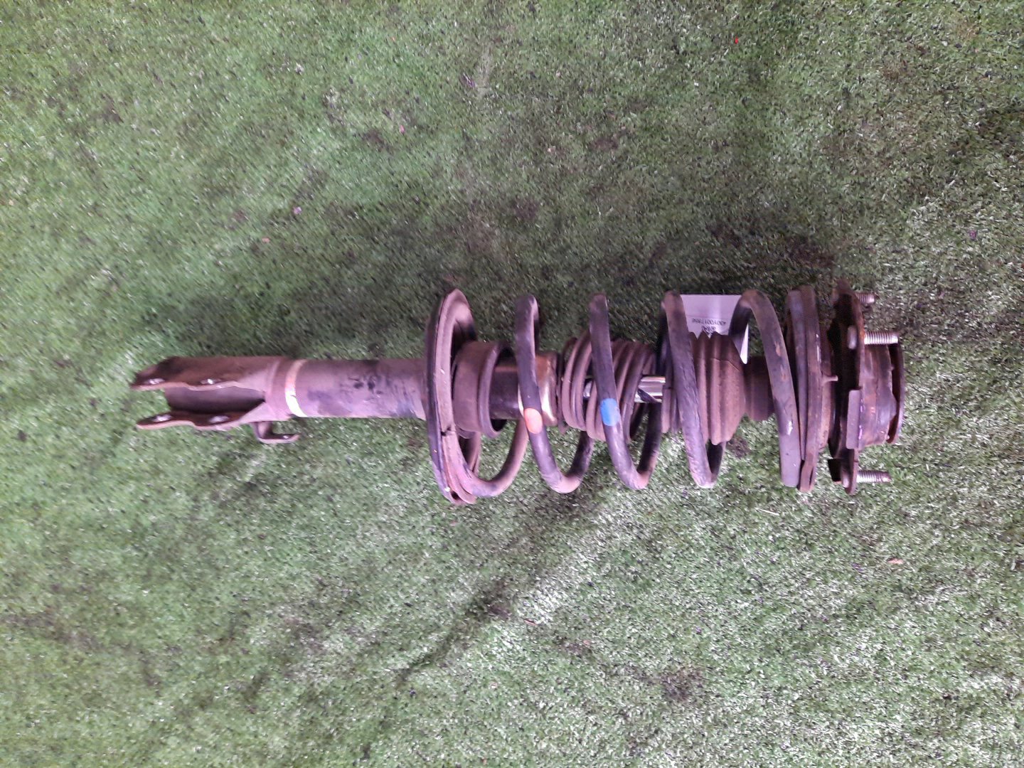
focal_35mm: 25
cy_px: 384
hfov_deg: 69.4
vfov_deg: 54.9
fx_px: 740
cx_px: 512
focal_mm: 4.6
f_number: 2
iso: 420
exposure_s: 1/25
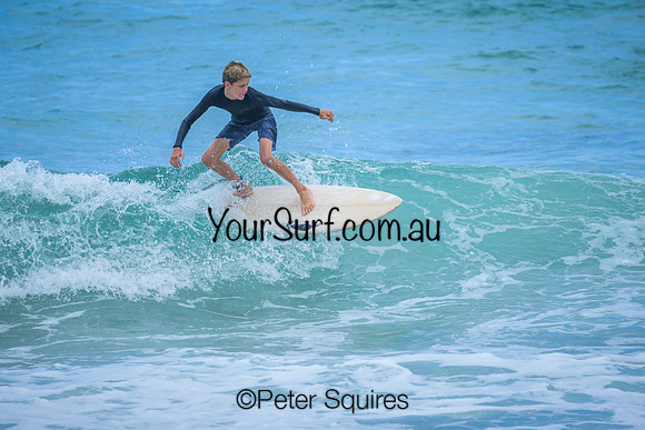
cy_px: 153
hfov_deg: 1.9
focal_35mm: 1099
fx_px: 19695
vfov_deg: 1.3
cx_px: 308
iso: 500
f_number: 6.3
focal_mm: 800
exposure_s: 1/2500
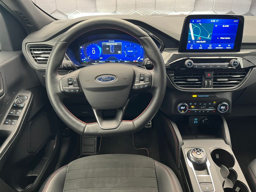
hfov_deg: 67.3
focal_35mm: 26
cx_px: 128
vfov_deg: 53.1
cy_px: 96
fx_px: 192
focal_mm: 5.1
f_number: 1.6
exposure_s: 1/60
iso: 500
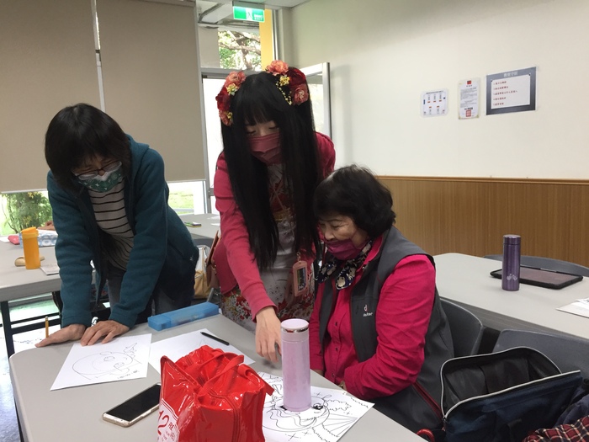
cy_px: 221
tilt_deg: -8.5
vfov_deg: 48.2
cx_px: 294
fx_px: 493
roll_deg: +0.9
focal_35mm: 29
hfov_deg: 61.7
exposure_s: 1/30
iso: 50
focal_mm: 4.15
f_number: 2.2
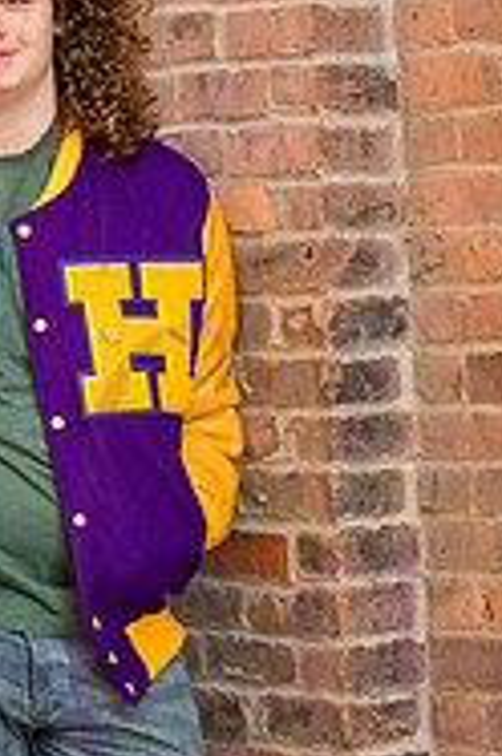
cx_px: -12
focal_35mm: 241
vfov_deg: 8.6
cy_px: 384
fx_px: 5059
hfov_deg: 5.7
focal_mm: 100
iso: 640
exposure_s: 1/400
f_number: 4.5
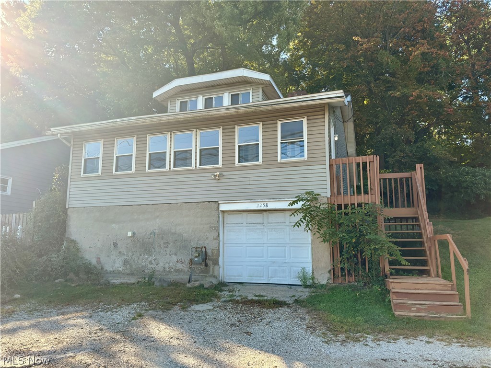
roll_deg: -0.7
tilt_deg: +10.1
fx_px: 369
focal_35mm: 26
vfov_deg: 53.1
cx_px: 246
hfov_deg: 67.3
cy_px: 184
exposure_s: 1/978
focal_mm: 5.96
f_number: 1.6
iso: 50
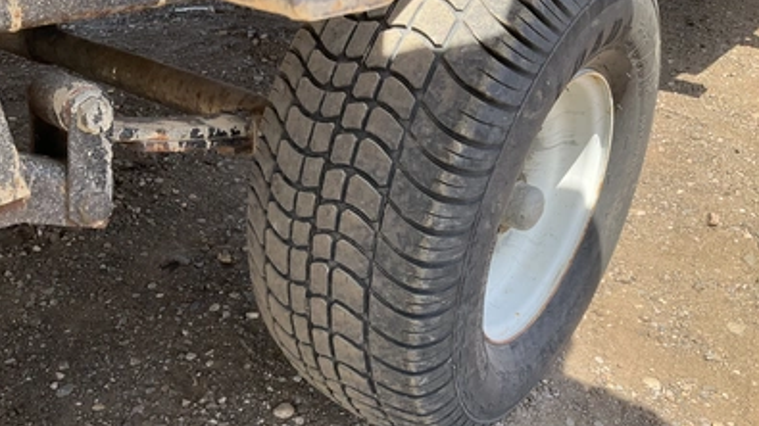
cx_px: 377
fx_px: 644
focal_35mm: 32
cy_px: 282
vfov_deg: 36.3
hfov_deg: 61.0
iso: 25
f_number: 1.8
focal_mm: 3
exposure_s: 1/400
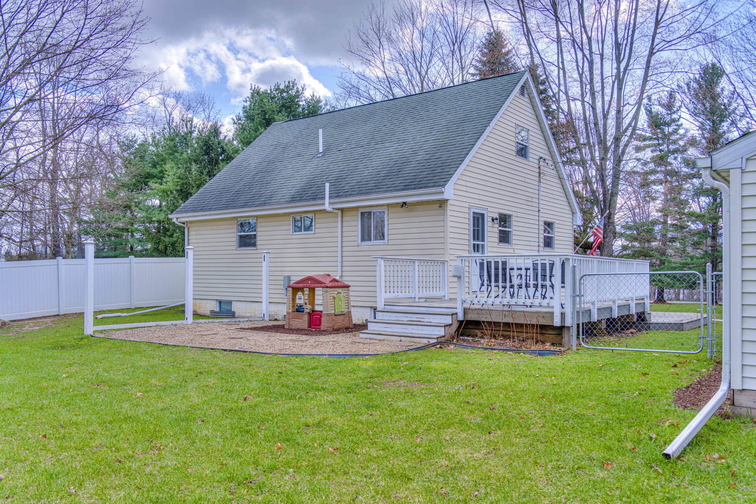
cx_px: 378
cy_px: 252
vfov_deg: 46.4
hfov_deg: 65.5
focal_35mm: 28
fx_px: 588
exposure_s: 1/500
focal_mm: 28
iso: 200
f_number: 4.5
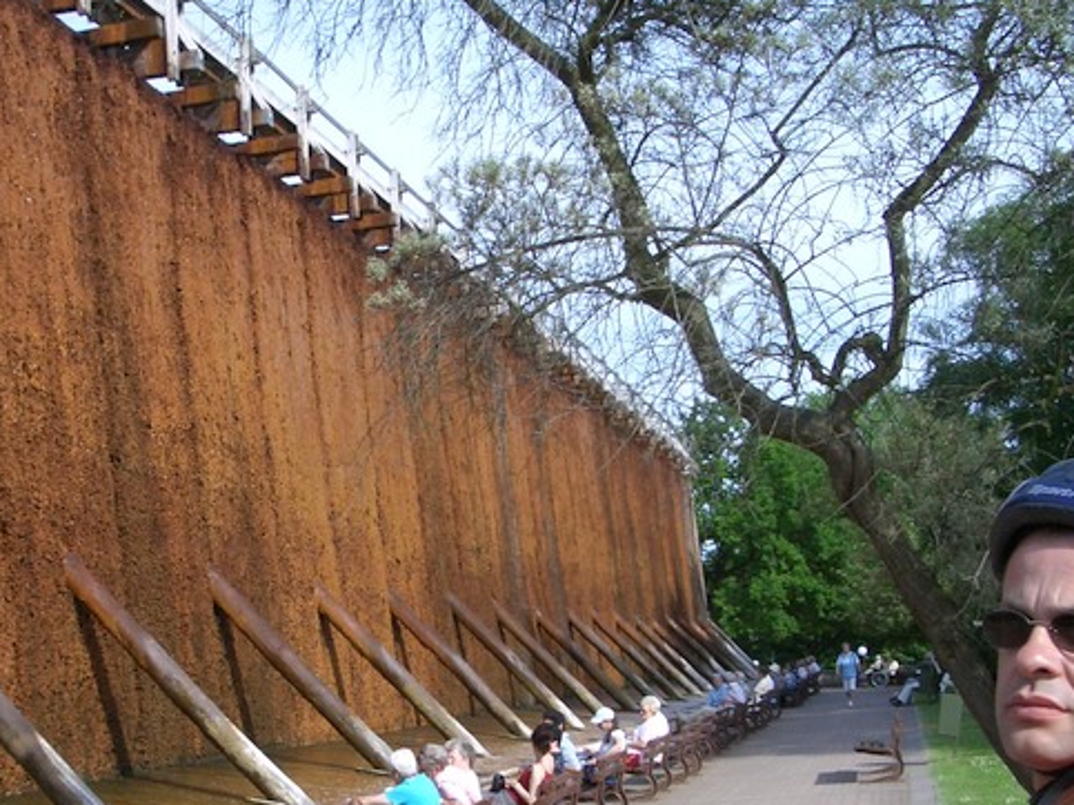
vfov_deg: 25.1
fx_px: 1799
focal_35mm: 58
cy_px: 527
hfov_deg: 32.8
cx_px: 316
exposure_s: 1/320
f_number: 4.3
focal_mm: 5.8
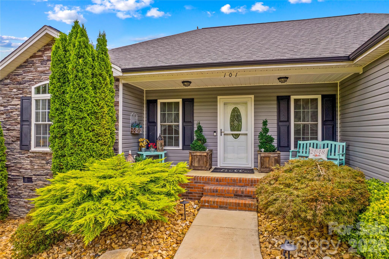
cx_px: 194
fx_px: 238
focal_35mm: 22
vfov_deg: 57.2
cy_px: 130
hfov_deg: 78.6
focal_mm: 8.38
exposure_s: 1/730
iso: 100
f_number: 2.8
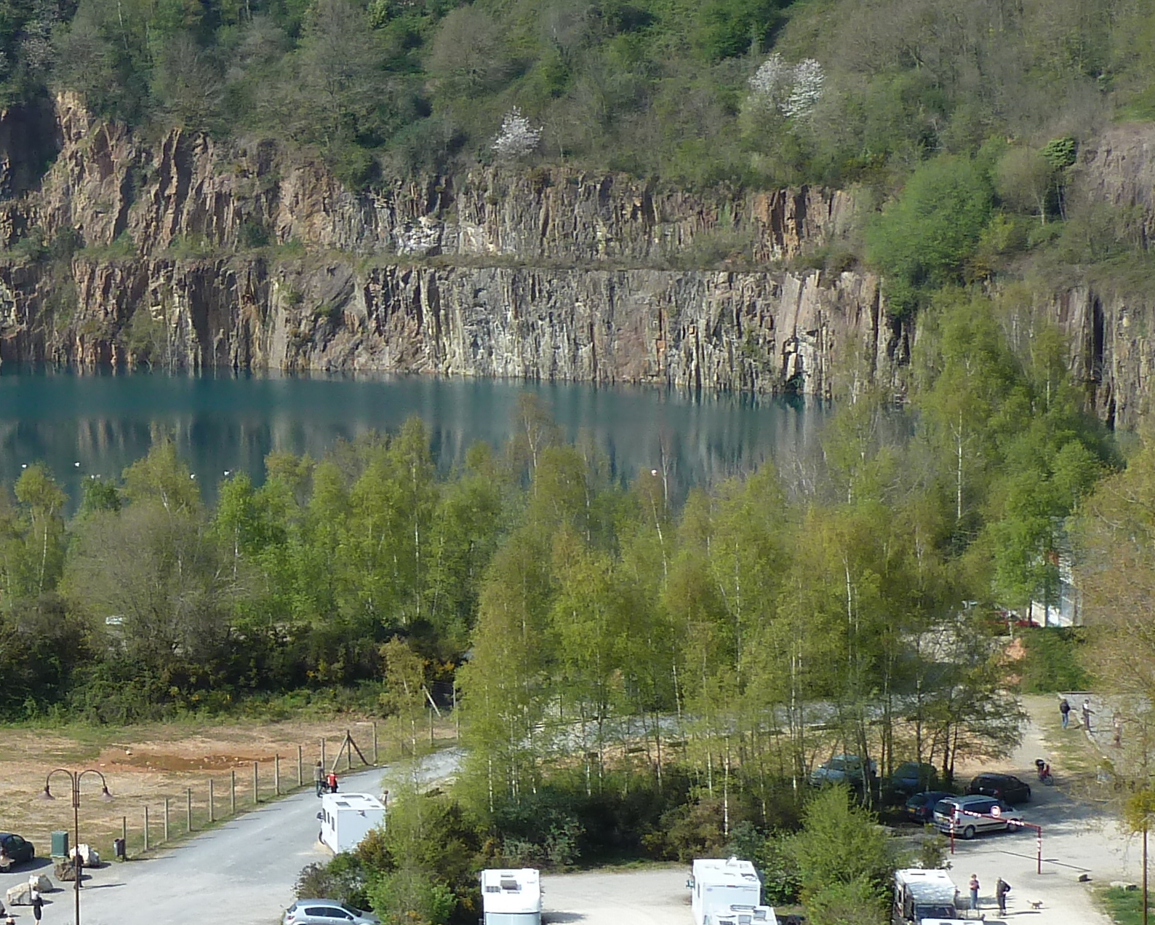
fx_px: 4034
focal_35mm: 118
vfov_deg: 13.1
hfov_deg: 15.8
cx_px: -169
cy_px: 410
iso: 80
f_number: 4
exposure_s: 1/400
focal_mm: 7.9
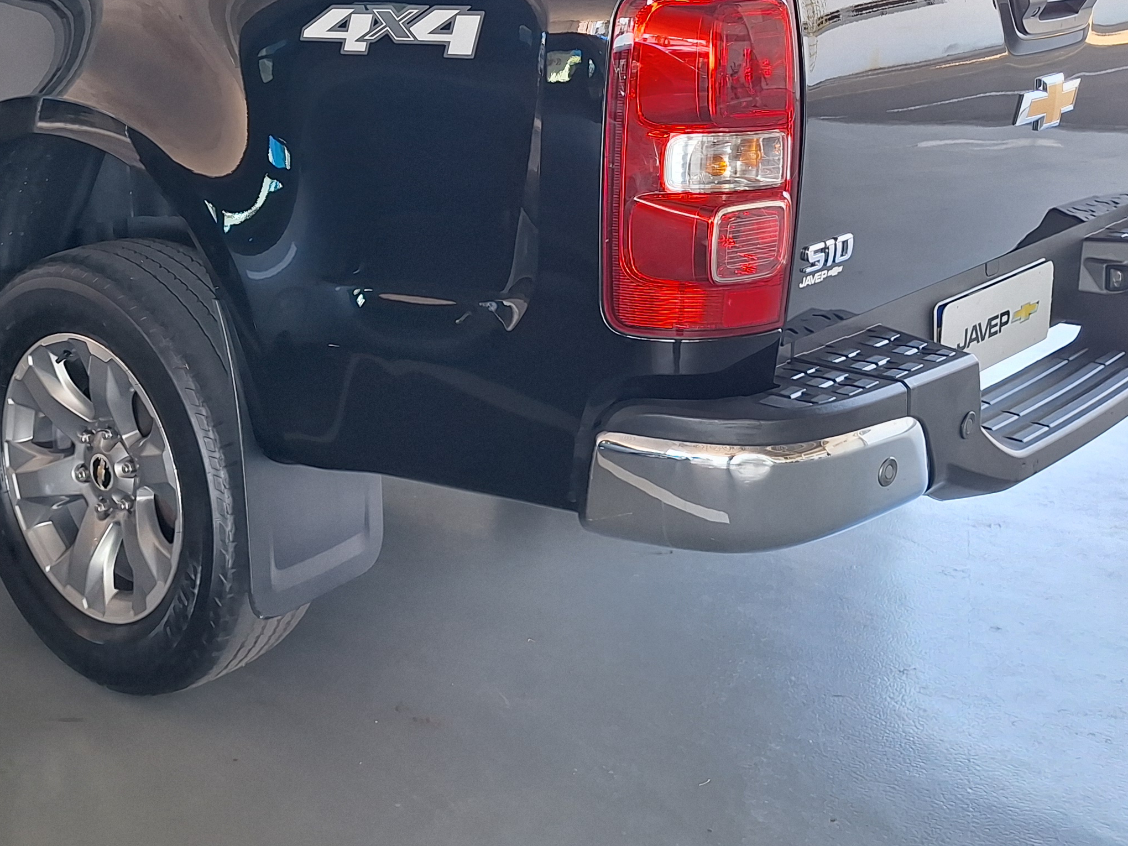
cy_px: 159
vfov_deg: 30.7
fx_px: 1499
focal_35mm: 46
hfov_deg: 40.0
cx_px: 272
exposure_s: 1/120
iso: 50
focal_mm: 5.54
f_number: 1.8
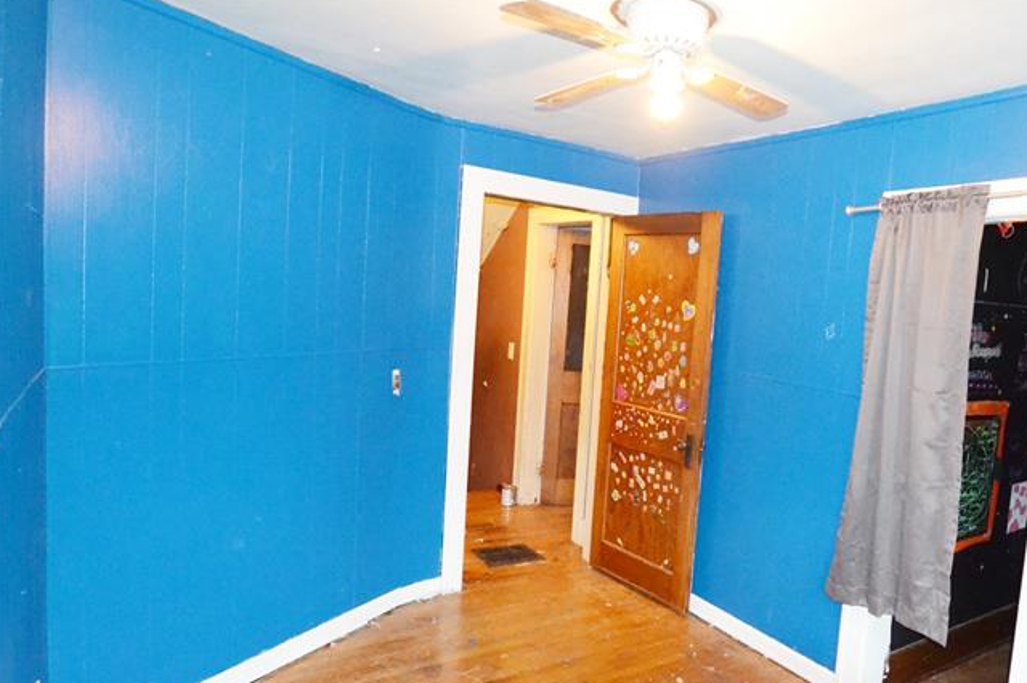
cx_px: 676
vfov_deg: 53.1
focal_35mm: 24
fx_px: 684
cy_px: 356
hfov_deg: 71.8
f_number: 3.5
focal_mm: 10
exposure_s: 1/60
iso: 3200
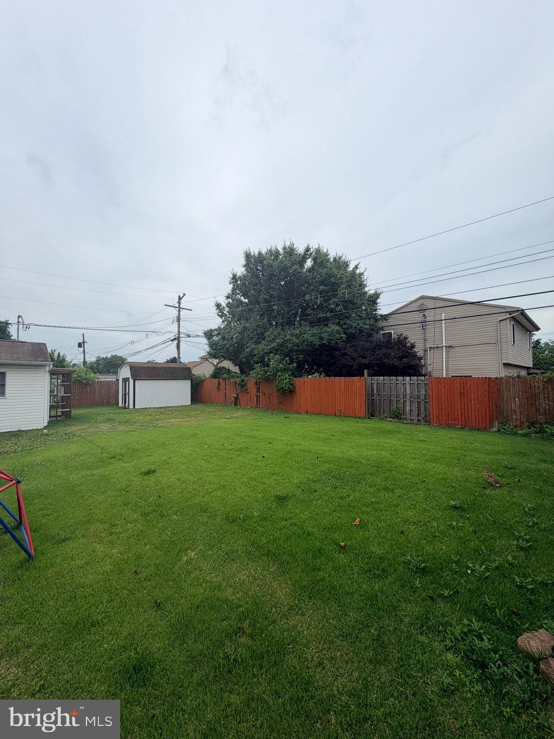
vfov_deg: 102.1
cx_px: 277
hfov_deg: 85.7
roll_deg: +0.2
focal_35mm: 14
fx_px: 299
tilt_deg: +3.1
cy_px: 370
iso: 20
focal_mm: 2.22
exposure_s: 1/1189
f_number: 2.2
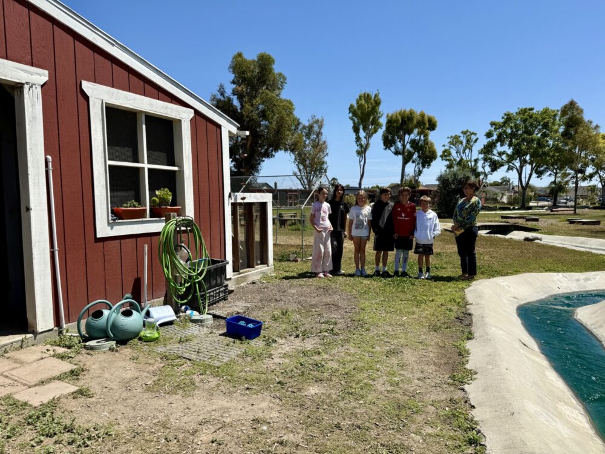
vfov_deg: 56.8
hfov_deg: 71.6
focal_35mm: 24
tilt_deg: -3.6
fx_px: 419
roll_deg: +0.6
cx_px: 302
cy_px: 227
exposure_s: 1/4975
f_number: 1.78
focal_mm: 6.76
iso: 80
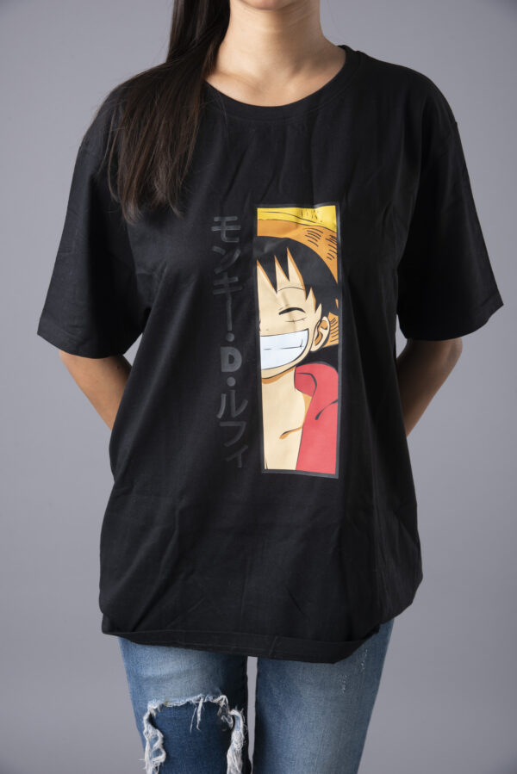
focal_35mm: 78
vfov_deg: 26.0
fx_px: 1679
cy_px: 387
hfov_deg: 17.5
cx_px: 258
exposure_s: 1/160
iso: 100
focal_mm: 78
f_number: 11
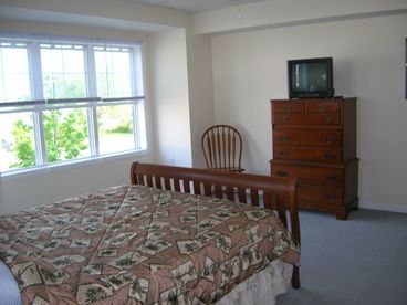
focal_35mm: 34
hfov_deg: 54.0
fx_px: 400
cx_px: 204
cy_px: 152
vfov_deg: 41.8
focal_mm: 5.7
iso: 50
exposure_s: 1/30
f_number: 2.9
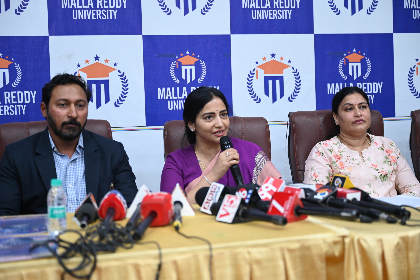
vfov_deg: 23.0
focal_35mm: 59
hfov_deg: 33.9
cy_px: 140
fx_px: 688
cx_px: 210
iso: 2000
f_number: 2.8
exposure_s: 1/125
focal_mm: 59
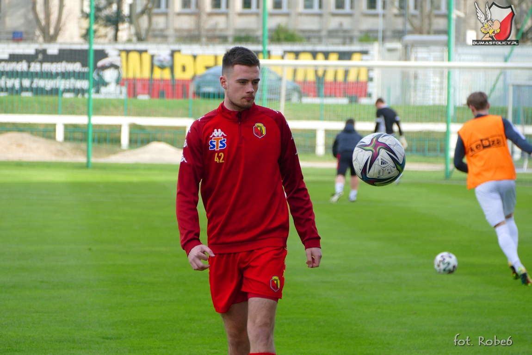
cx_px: 266
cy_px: 178
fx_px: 4197
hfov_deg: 7.3
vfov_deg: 4.8
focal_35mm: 284
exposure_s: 1/320
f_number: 4
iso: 125
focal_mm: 103.71
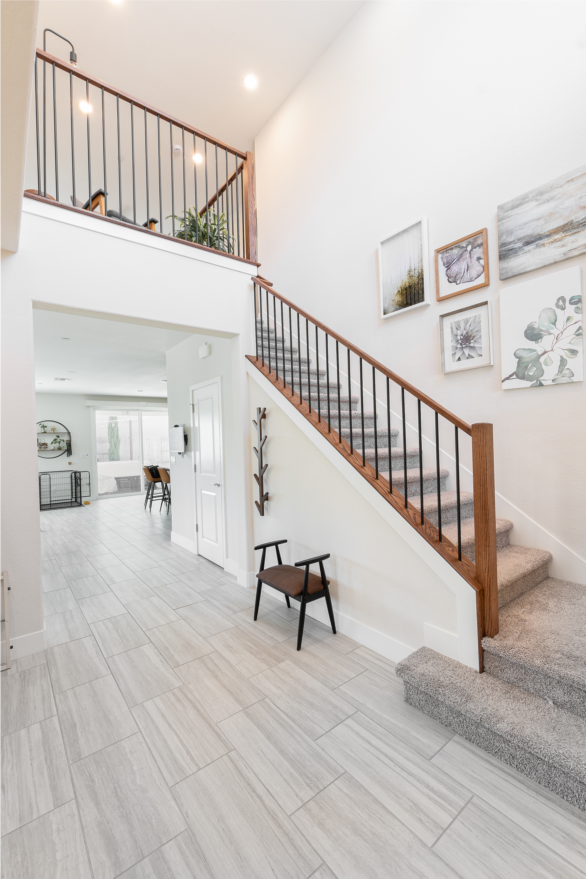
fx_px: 366
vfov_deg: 100.4
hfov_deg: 77.3
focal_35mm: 15
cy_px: 440
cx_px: 293
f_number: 10
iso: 200
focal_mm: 10
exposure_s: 1/13
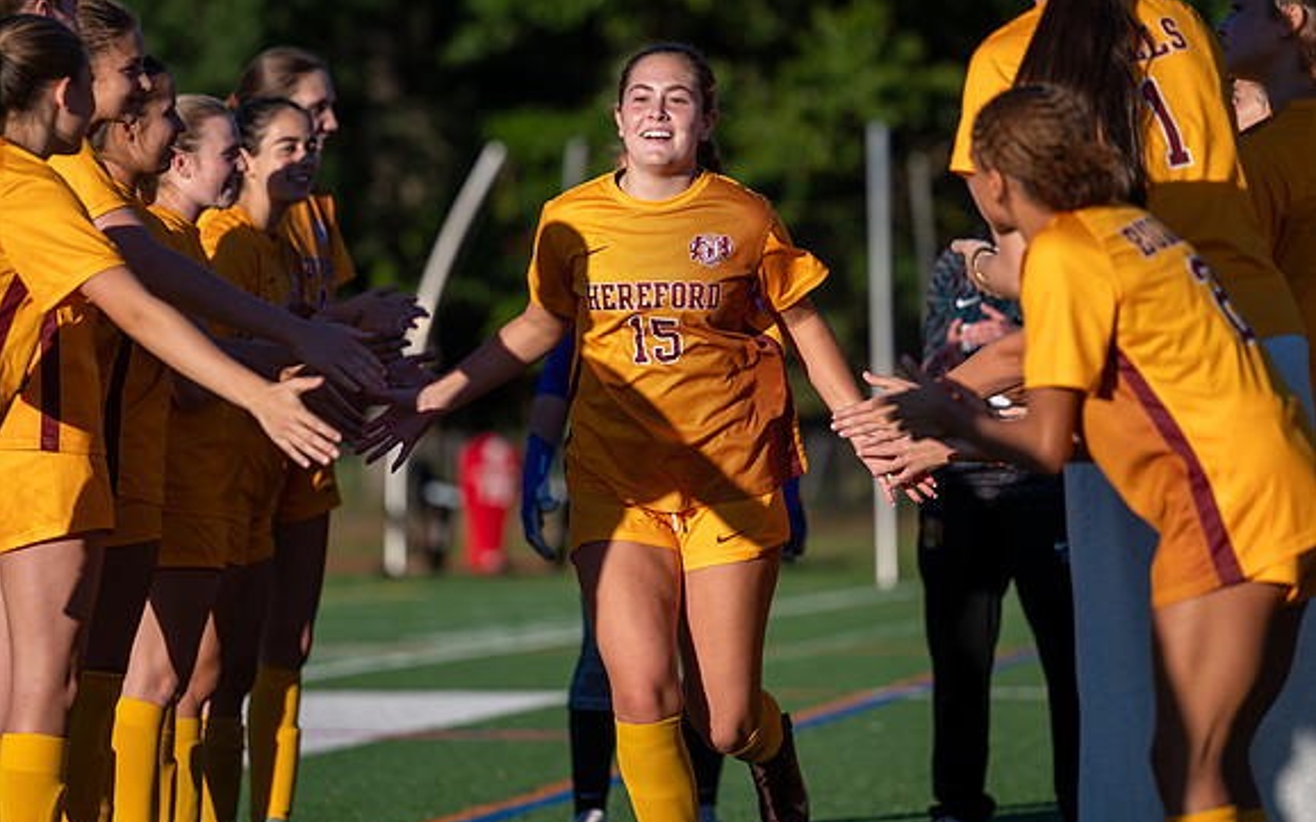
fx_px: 6203
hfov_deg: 12.1
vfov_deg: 7.6
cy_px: 330
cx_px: 626
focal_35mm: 173
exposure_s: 1/2000
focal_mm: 135
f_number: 2.8
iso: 80
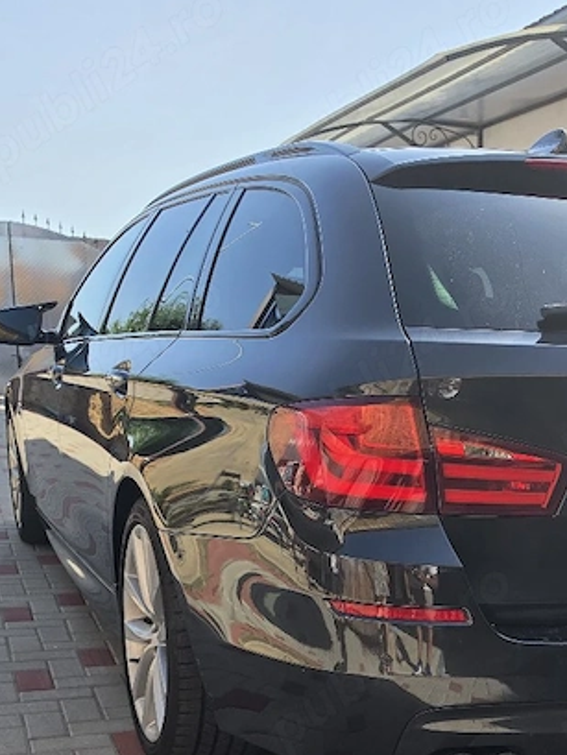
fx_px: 982
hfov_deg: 31.3
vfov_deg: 38.7
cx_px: 464
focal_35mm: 45
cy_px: 701
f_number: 1.4
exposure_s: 1/5000
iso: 64
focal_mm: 6.5
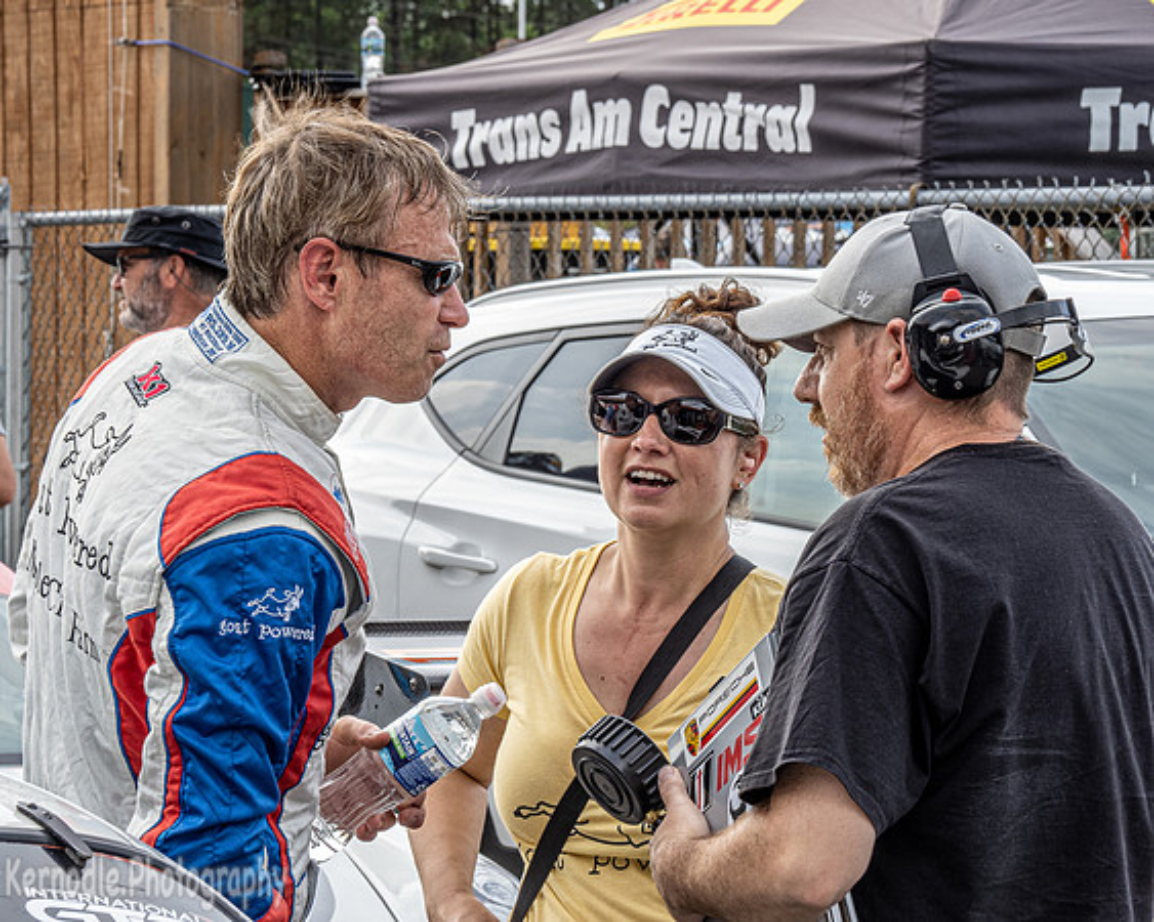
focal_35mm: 192
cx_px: 496
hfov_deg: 10.1
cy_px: 429
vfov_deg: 8.1
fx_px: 6539
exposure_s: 1/60
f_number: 13
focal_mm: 86
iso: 200
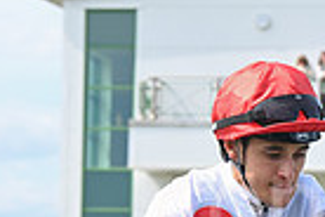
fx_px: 2663
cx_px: 464
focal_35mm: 295
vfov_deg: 4.6
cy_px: 357
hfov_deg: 6.9
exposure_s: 1/1250
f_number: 5.6
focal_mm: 70
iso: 400
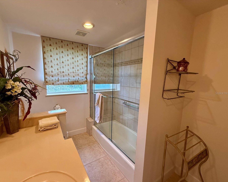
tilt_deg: -8.4
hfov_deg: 96.6
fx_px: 101
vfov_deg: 84.0
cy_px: 93
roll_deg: -1.1
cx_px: 105
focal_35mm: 15
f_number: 2.2
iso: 250
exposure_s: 1/120
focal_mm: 2.22
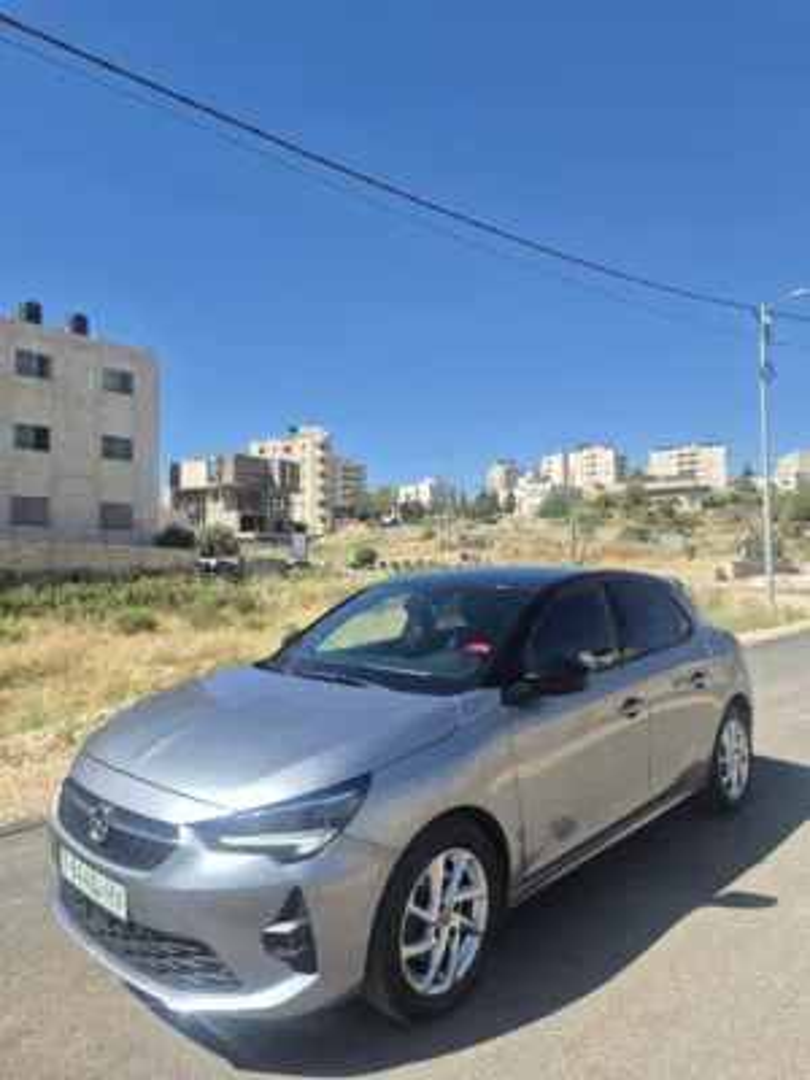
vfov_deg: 73.9
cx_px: 405
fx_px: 718
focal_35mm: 23
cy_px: 540
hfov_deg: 58.9
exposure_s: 1/1372
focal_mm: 5.4
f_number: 1.8
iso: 25
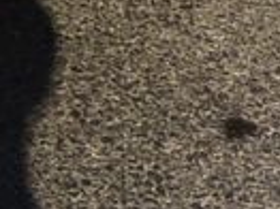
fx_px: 1641
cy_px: -517
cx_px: -242
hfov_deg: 9.3
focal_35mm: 203
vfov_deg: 6.4
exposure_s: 1/250
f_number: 10
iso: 160
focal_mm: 10
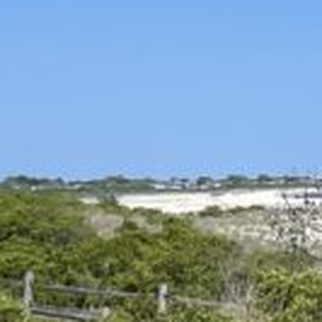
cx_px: 949
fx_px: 1789
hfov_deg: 8.6
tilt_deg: -0.3
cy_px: 145
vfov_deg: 10.3
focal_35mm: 170
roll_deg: +0.9
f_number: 1.6
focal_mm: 5.1
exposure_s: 1/5618
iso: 32
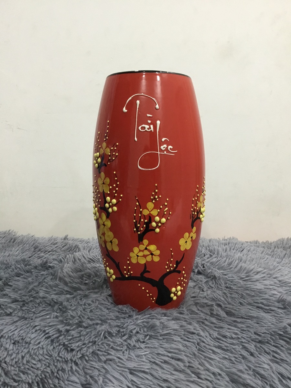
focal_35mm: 31
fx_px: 347
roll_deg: -0.1
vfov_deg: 58.4
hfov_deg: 45.4
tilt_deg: -9.2
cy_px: 194
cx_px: 146
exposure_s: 1/33
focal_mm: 3.3
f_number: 2.4
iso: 160
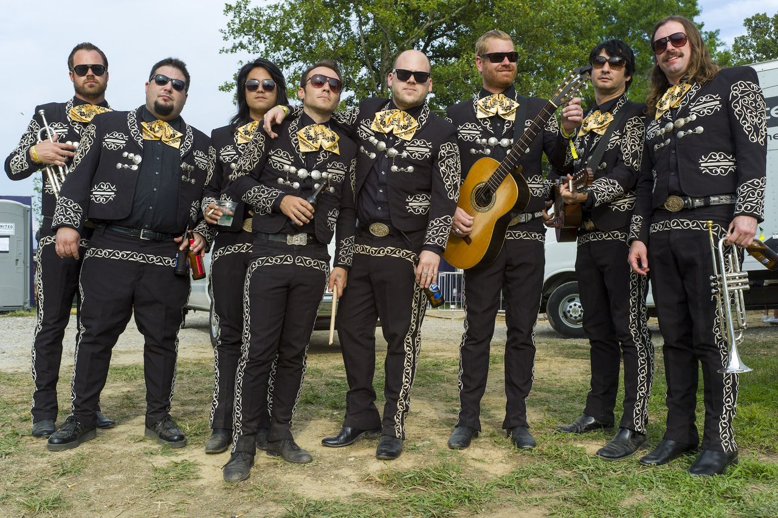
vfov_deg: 37.8
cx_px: 389
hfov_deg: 54.5
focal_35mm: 35
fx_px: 756
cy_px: 259
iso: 320
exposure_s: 1/180
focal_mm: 35
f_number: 9.5
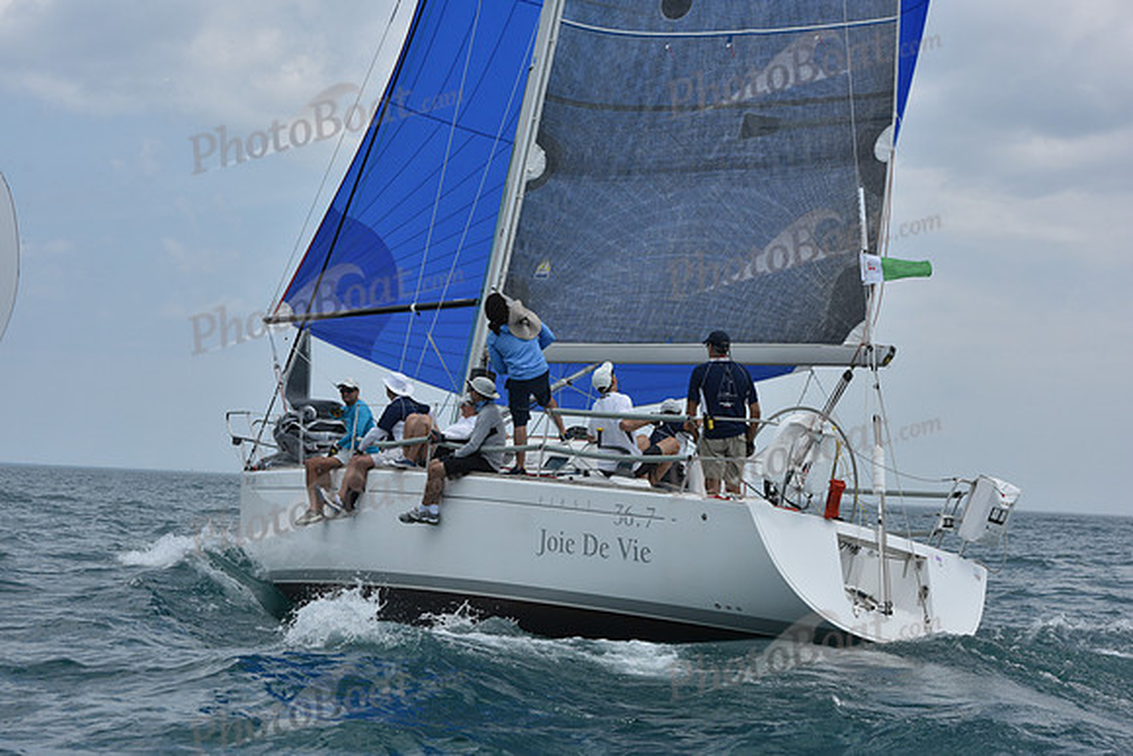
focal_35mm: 82
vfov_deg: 16.7
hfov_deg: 24.8
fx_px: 2581
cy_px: 378
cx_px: 566
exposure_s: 1/1250
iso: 250
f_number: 9
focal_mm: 82
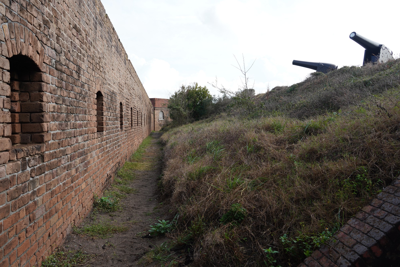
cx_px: 200
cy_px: 134
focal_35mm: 28
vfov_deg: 46.4
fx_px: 311
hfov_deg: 65.5
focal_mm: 28
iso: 100
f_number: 8
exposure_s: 1/100
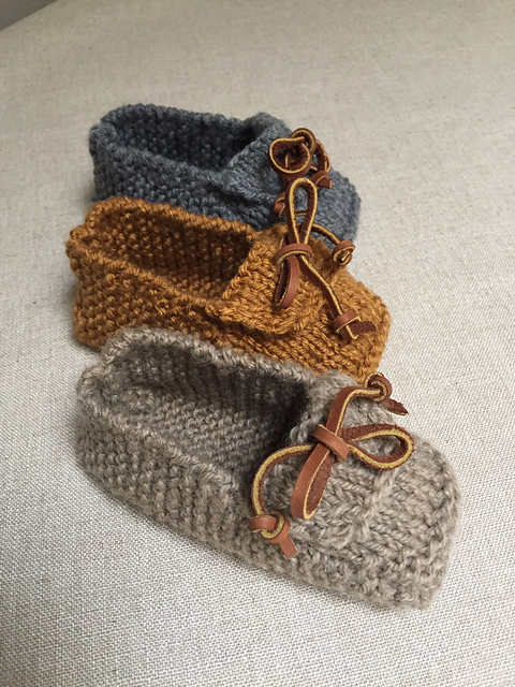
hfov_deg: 48.2
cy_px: 344
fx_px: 575
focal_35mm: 29
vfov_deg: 61.7
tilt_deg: -50.6
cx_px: 258
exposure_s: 1/30
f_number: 2.2
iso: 250
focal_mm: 4.15
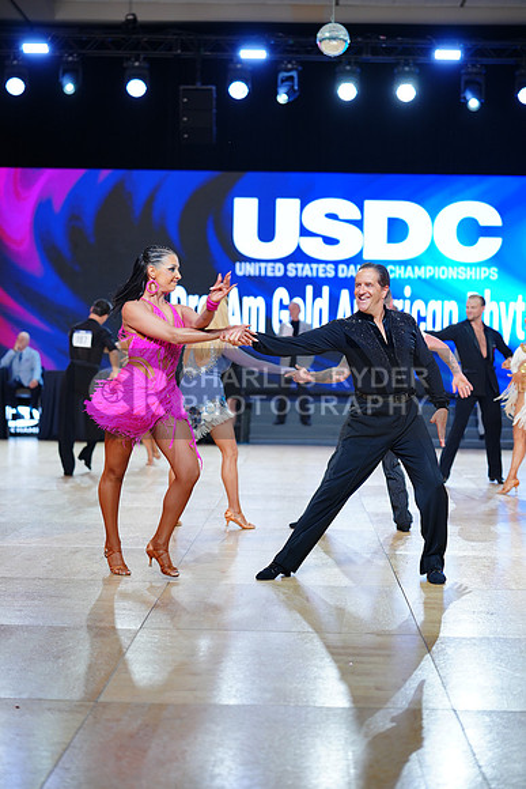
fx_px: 1292
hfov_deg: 23.0
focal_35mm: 59
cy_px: 394
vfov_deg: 33.9
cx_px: 263
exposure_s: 1/400
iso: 320
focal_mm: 59
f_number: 2
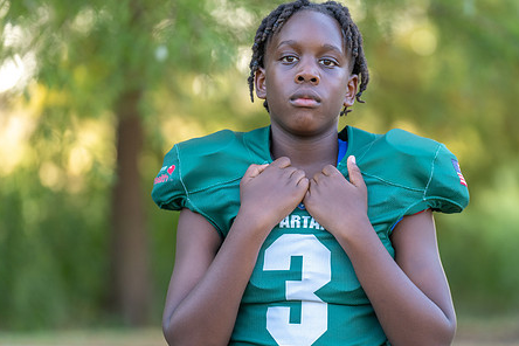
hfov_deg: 11.9
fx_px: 2479
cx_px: 313
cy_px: 179
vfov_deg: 8.0
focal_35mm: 172
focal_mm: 128
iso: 320
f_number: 2.8
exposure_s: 1/320
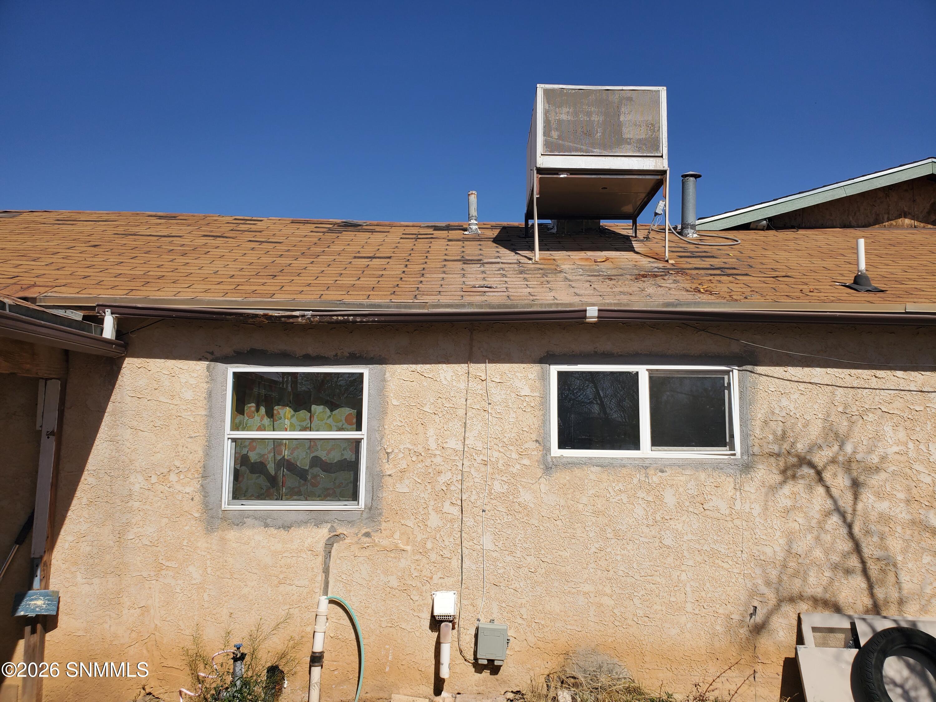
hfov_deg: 67.3
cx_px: 468
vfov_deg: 53.1
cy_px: 351
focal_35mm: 26
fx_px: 703
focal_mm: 4.3
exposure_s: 1/3194
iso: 50
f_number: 2.4
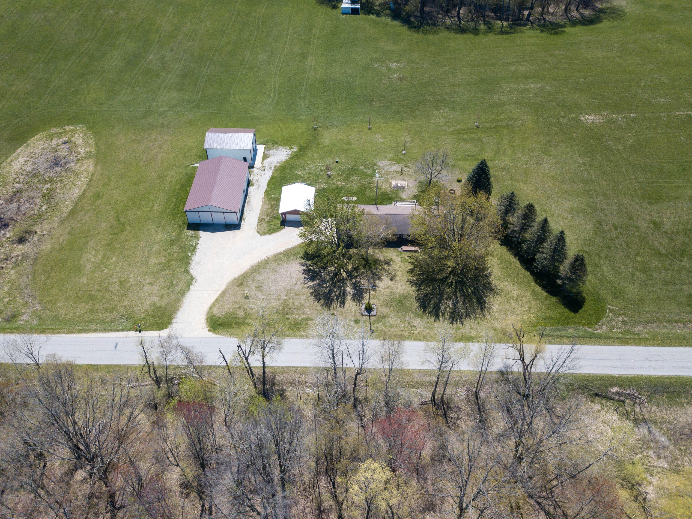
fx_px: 520
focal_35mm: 26
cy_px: 260
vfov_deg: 53.0
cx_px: 346
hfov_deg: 67.3
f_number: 2.2
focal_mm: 4.73
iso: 200
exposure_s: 1/2500
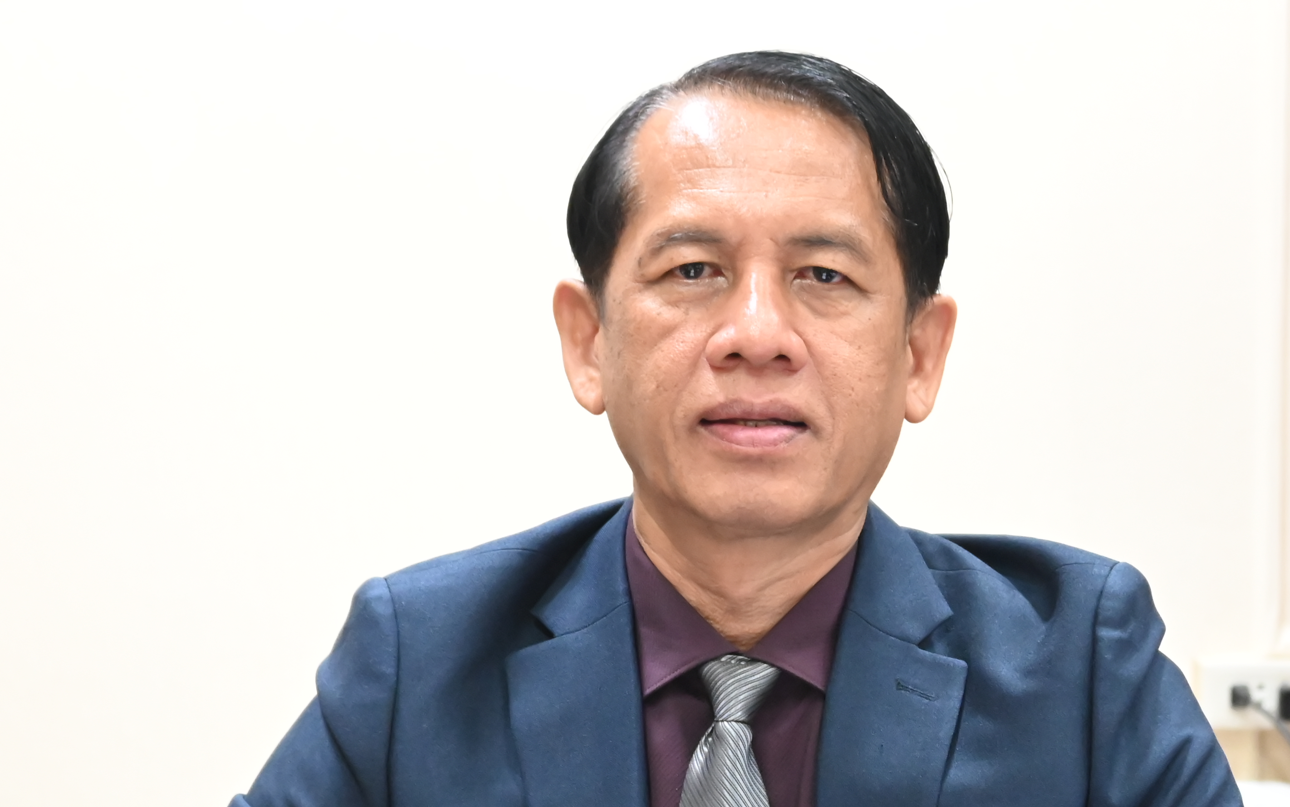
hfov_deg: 26.4
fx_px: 2742
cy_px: 680
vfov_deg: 16.6
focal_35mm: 78
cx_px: 752
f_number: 4
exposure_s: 1/100
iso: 5600
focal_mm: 36
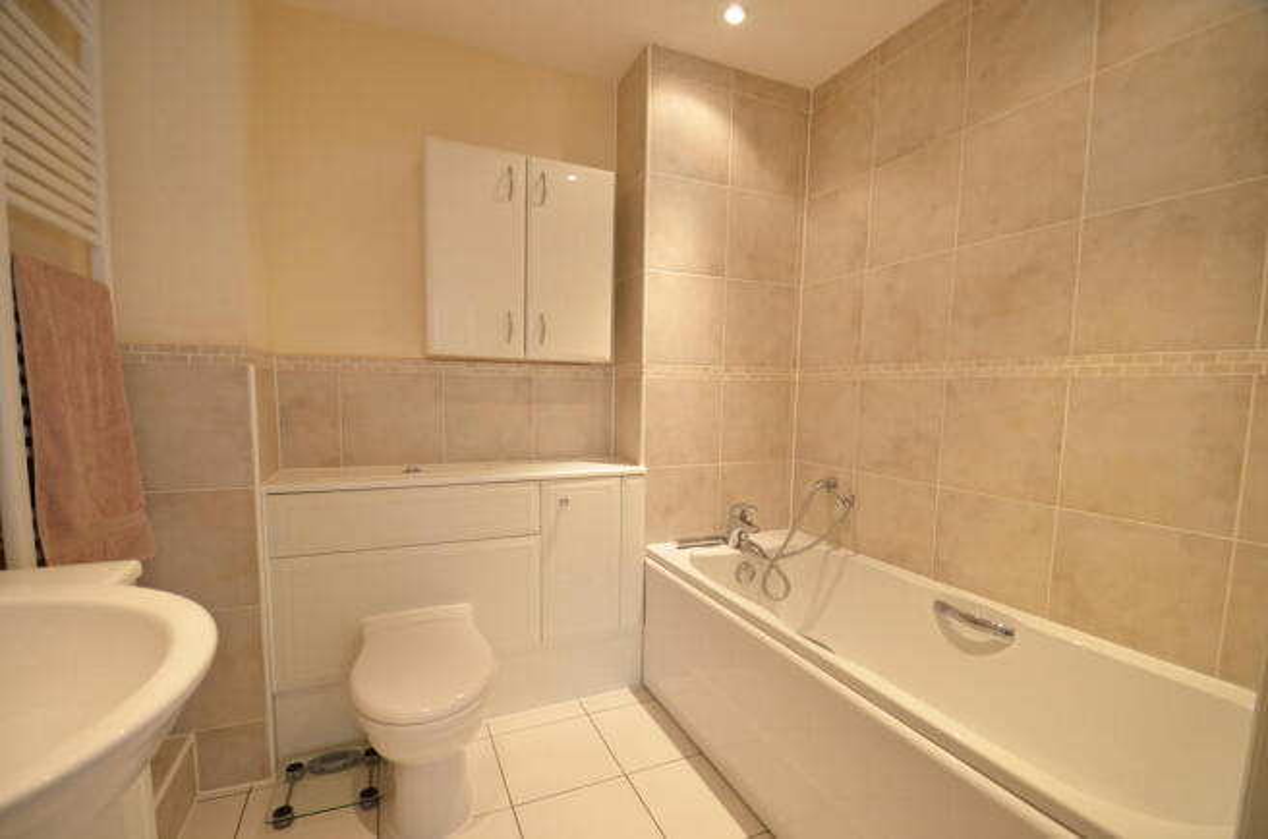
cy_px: 420
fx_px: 527
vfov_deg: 77.0
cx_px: 634
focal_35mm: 15
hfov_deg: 100.5
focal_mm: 10
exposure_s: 1/60
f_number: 4
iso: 400
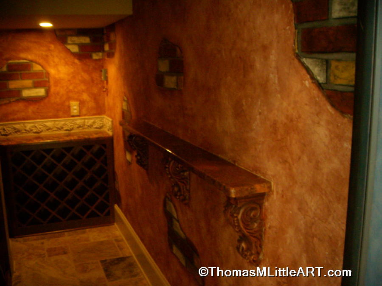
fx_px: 419
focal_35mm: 38
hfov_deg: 49.0
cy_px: 143
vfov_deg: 37.7
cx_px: 191
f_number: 3.5
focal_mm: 6.4
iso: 236
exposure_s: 1/4
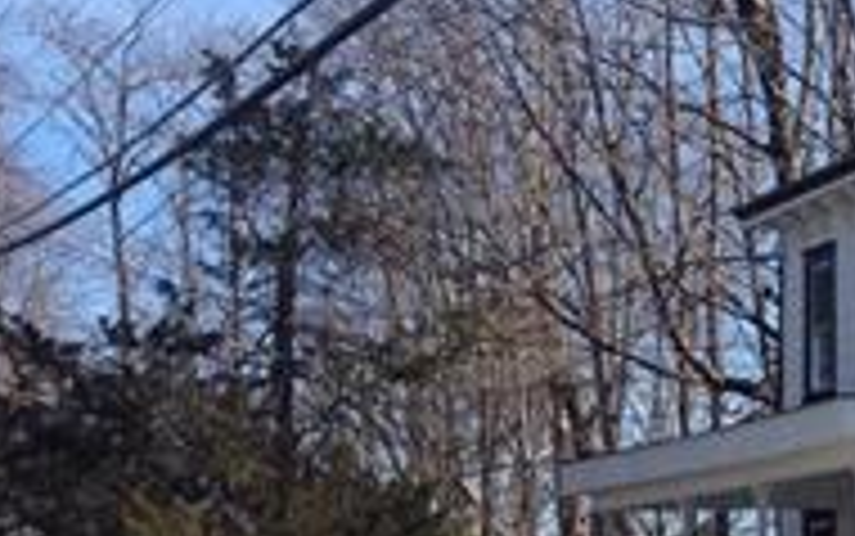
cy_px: 410
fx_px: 2914
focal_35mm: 125
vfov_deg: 10.5
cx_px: 1413
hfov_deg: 15.0
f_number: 2.4
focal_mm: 4.28
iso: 50
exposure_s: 1/1126
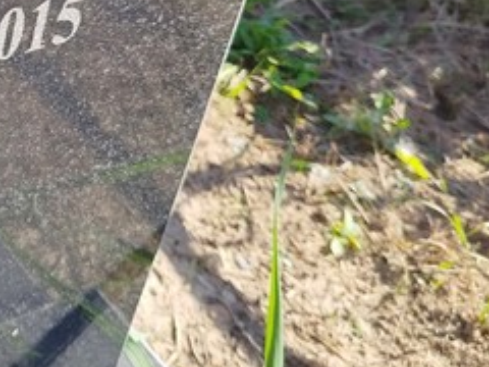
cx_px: -159
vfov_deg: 17.6
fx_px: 1130
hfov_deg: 21.8
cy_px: -73
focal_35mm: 80
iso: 50
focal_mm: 5.31
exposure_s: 1/346
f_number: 1.7
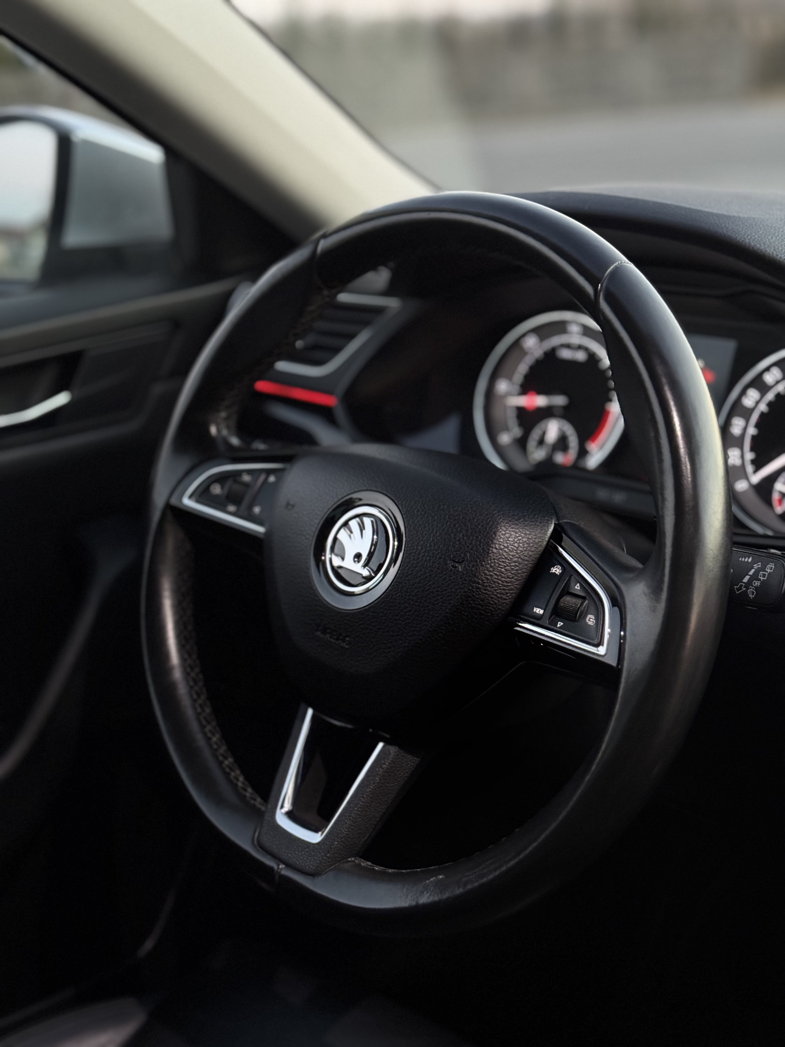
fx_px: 1451
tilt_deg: -17.5
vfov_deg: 39.7
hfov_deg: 30.3
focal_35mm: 48
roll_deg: +2.9
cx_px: 392
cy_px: 524
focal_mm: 6.76
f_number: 1.78
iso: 500
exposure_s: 1/30
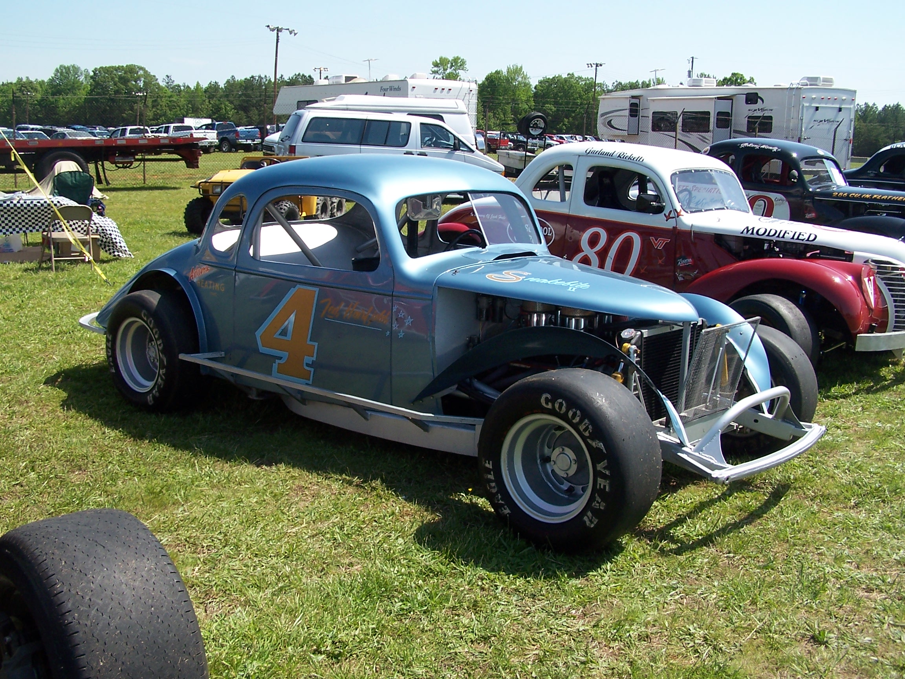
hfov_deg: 49.0
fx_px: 993
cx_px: 452
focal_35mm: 38
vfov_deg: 37.7
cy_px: 340
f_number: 4
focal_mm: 6.3
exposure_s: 1/500
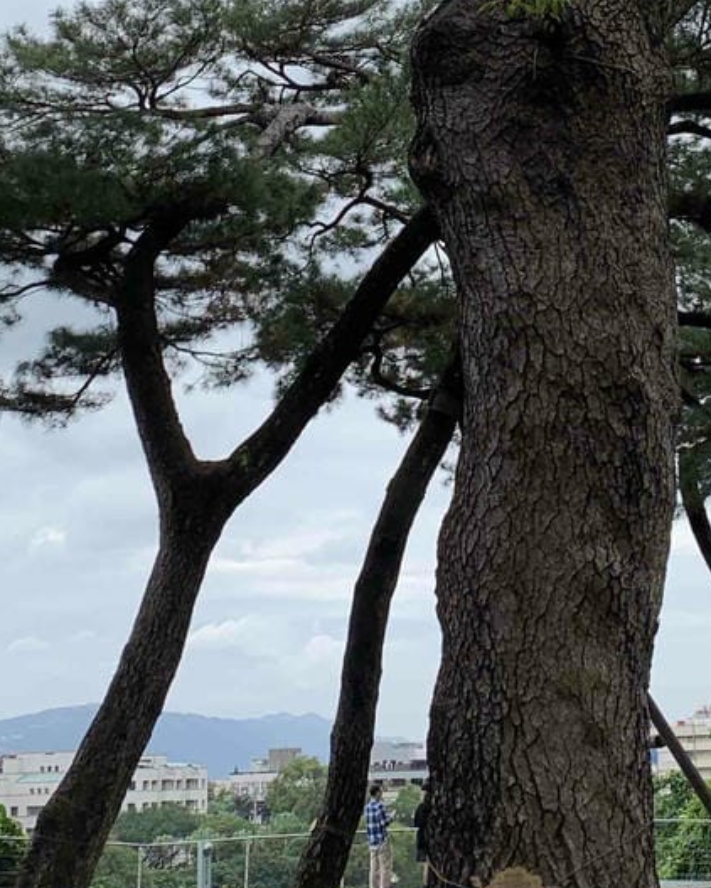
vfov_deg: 23.9
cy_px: 49
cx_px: 463
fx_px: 2024
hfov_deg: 19.9
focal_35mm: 77
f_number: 1.8
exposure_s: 1/1076
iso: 25
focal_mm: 4.25
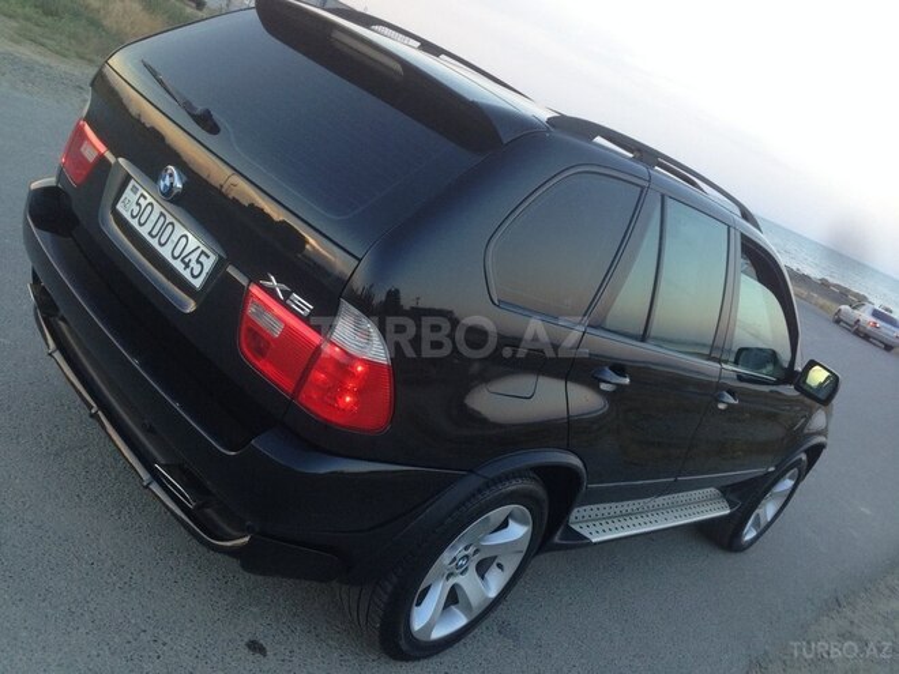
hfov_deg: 55.4
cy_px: 337
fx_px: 857
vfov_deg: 42.9
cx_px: 450
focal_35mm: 33
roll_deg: -25.2
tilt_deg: -14.5
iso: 100
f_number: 2.4
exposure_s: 1/120
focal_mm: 4.12
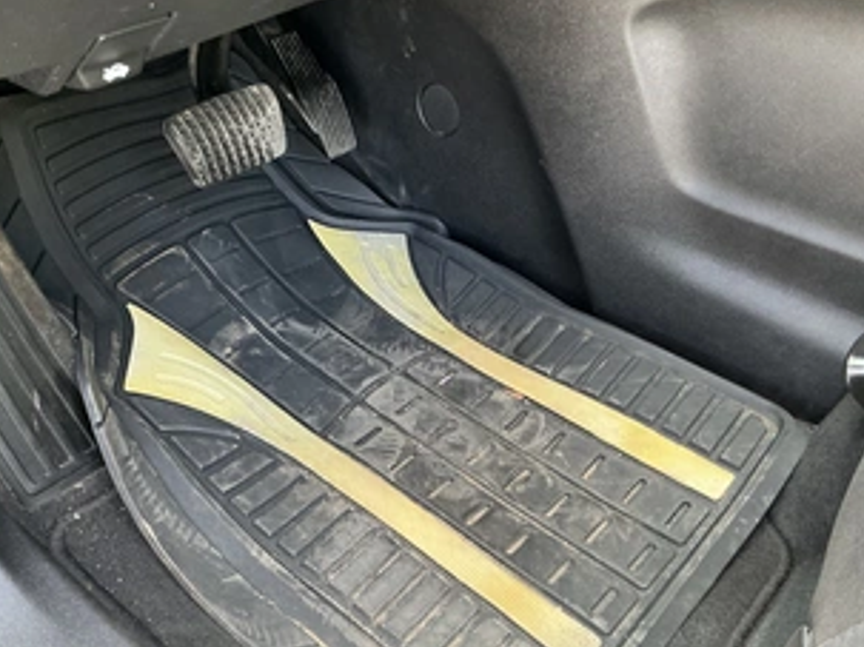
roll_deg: -5.2
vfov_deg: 38.6
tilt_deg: -41.7
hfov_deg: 50.1
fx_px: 923
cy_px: 371
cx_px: 413
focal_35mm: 37
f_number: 1.8
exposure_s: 1/60
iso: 100
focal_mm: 3
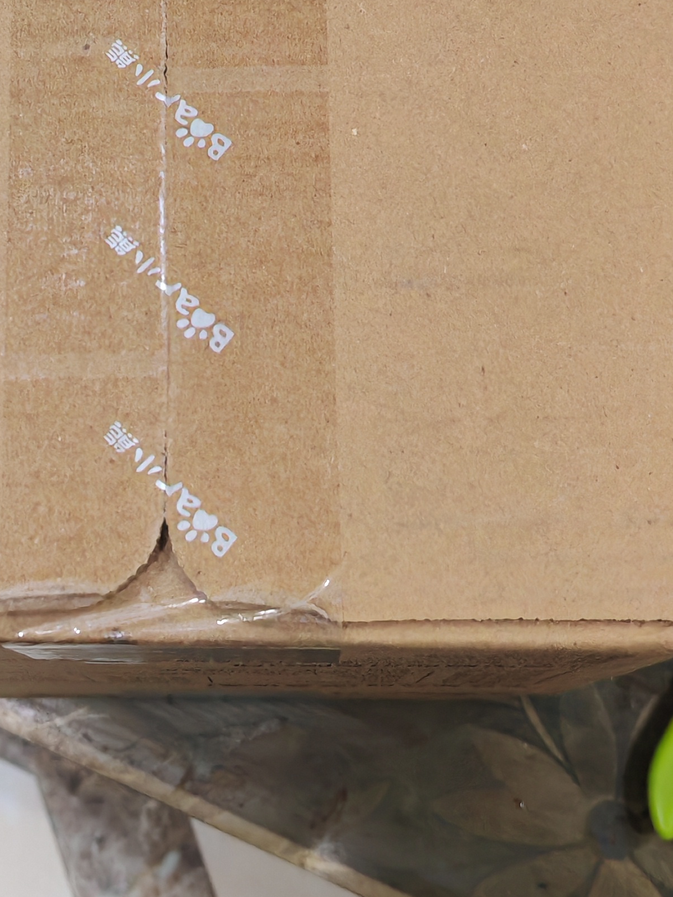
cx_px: 210
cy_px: 302
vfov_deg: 28.0
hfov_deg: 21.2
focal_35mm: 69
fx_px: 1789
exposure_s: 1/50
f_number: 1.95
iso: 1600
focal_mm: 5.52
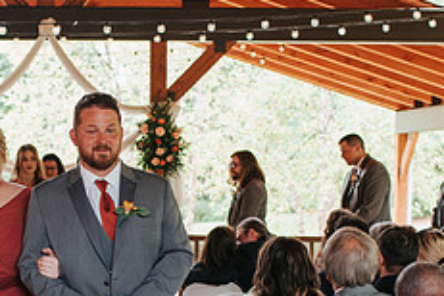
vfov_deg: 12.2
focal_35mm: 111
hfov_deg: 18.2
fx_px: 1369
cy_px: 298
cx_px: 85
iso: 250
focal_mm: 35
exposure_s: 1/125
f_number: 3.2
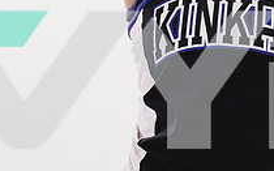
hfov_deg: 11.3
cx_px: 248
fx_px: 1381
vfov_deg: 7.0
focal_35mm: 185
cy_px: -79
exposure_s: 1/250
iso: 400
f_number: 5.6
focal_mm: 64
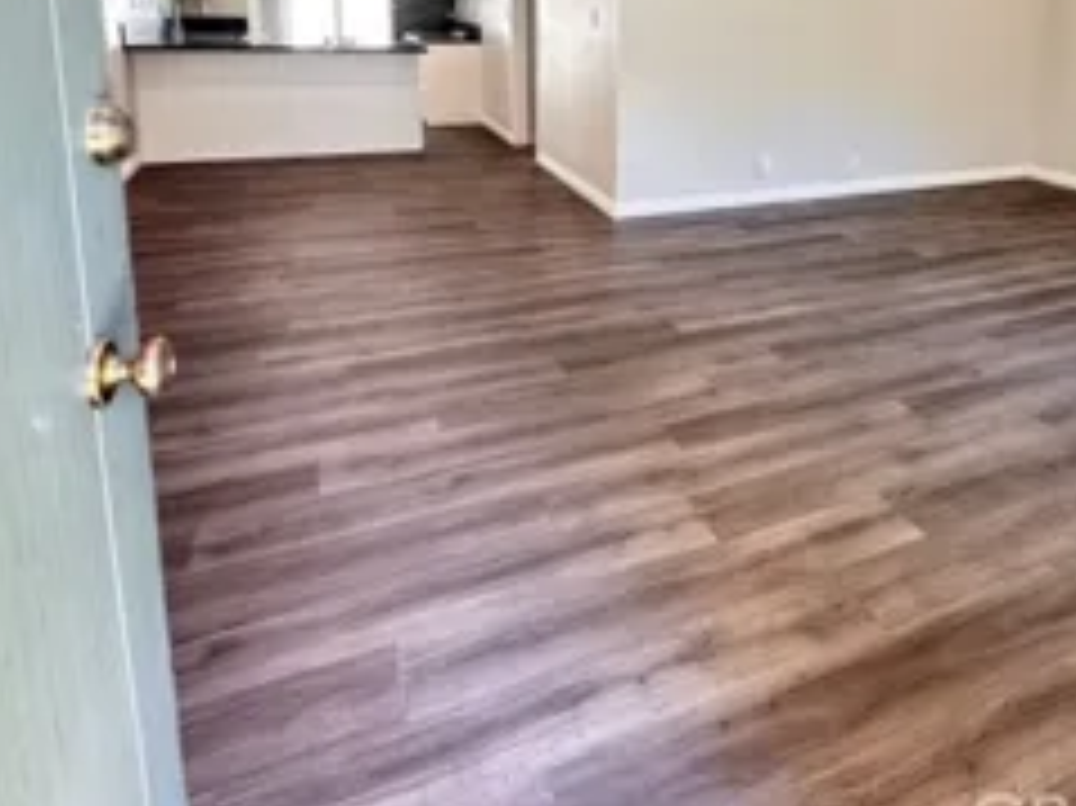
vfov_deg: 50.9
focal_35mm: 25
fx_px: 777
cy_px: 144
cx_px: 687
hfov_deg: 68.1
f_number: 2.2
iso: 250
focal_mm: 2.22
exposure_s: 1/60
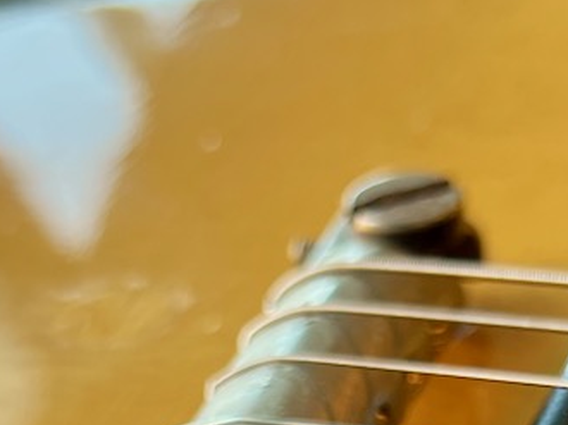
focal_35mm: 101
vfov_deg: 13.7
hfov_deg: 19.3
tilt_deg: -21.7
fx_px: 1656
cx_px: 133
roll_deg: -6.0
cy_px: 656
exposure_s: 1/100
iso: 40
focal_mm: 5.7
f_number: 1.5
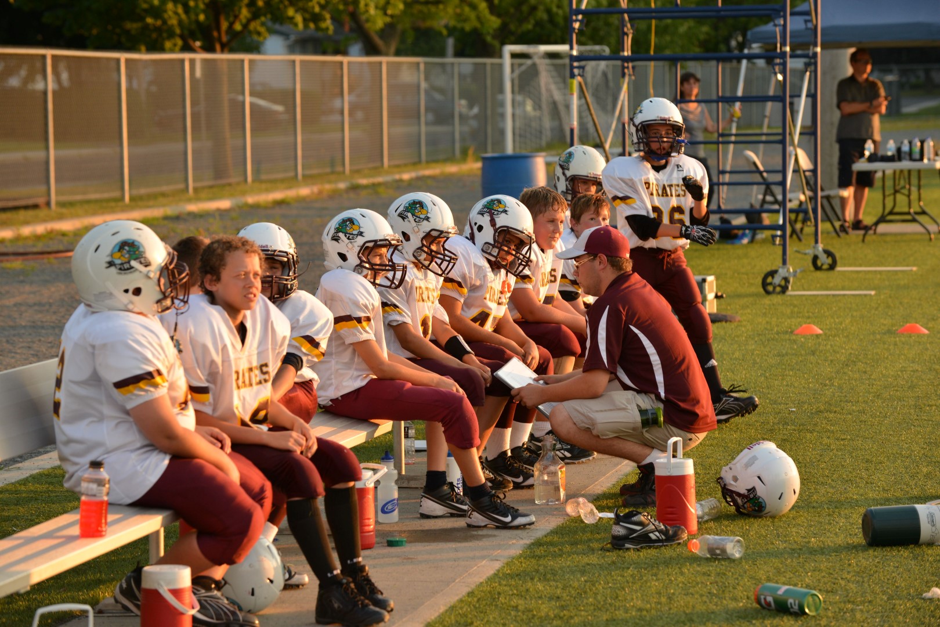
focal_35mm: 140
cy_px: 314
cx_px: 470
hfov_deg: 14.7
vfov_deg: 9.8
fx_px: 3655
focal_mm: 140
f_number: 6.3
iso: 500
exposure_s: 1/320
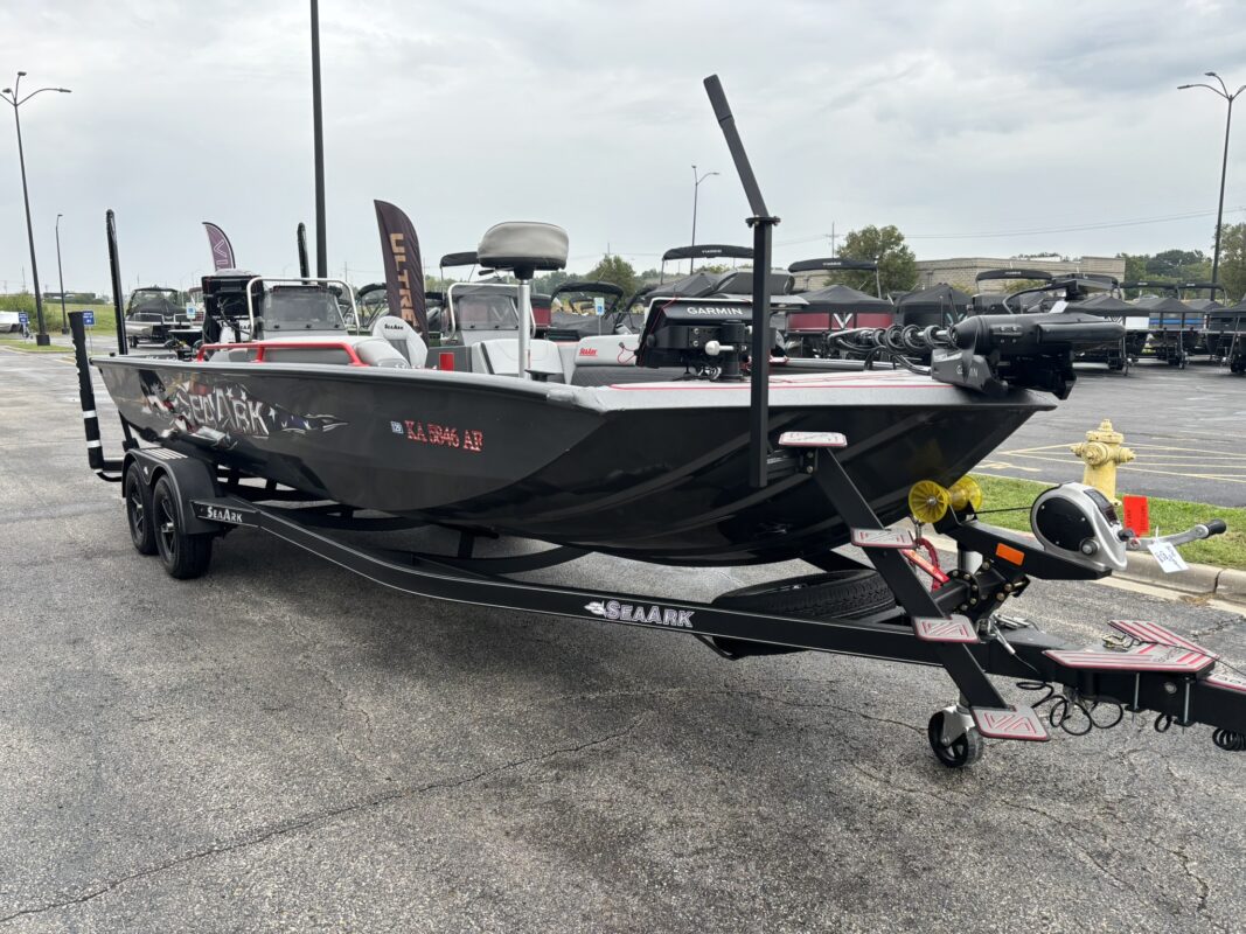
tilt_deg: -6.5
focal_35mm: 26
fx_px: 936
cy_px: 467
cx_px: 623
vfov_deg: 53.1
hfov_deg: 67.3
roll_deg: +1.2
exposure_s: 1/851
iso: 50
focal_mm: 5.96
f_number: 1.6
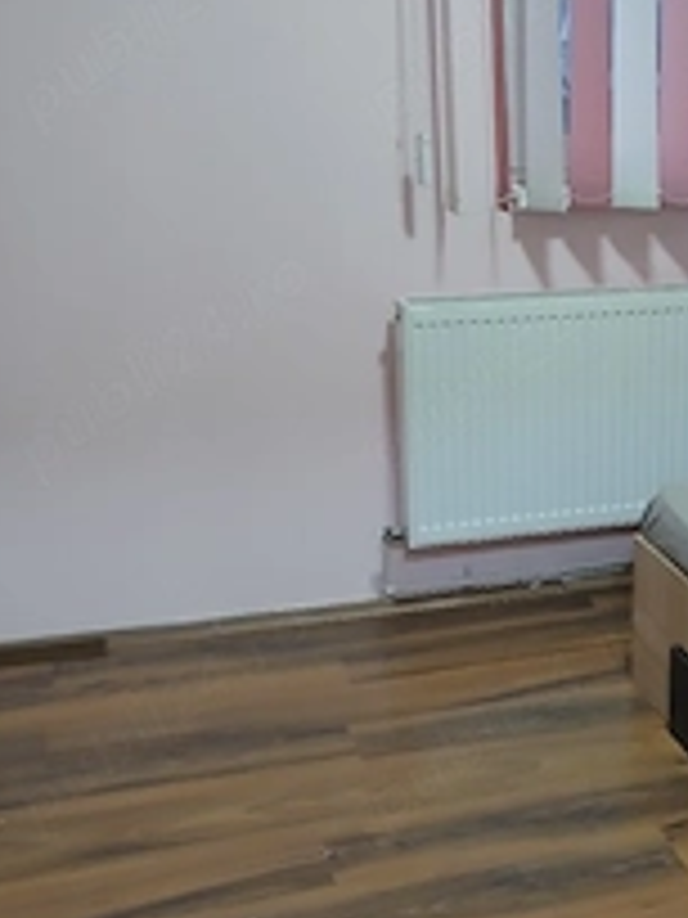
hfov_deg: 27.6
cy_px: 418
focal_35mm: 51
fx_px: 1352
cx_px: 603
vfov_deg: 37.5
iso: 320
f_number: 1.8
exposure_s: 1/33.3
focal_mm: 3.98
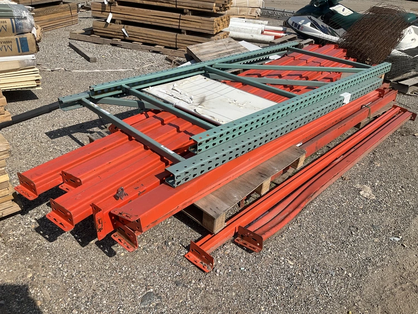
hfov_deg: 61.6
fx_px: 350
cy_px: 157
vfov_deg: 48.3
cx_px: 209
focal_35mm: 29
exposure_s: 1/2227
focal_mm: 3
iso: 25
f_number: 1.8
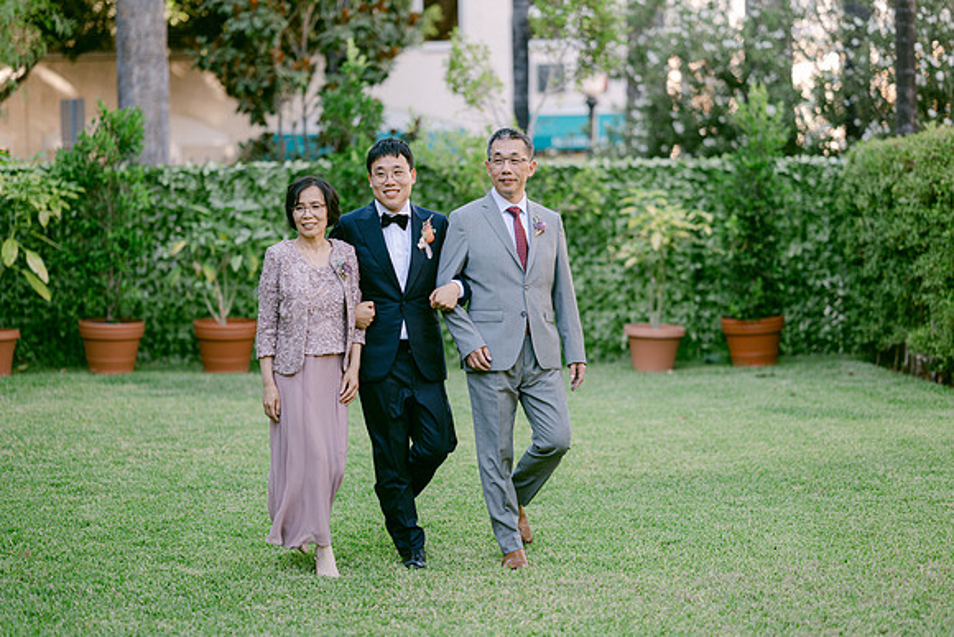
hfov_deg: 23.9
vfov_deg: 16.1
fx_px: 2253
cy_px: 318
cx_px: 477
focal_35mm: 85
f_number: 1.8
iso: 80
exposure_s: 1/250
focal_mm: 85
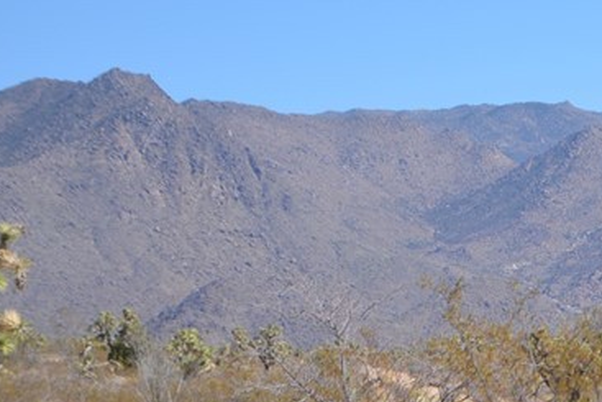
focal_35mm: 243
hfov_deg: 8.4
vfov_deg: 5.6
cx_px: 668
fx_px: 4073
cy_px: 315
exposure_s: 1/1600
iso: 400
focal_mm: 55
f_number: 6.3
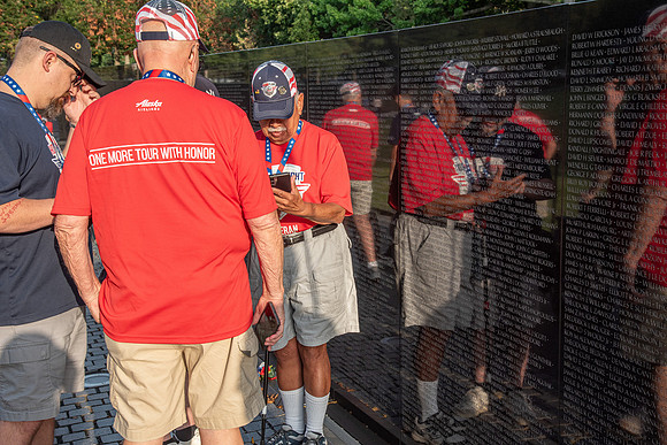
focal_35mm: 48
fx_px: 889
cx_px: 334
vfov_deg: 28.1
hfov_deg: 41.1
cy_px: 222
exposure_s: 1/320
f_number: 9
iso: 250
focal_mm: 48
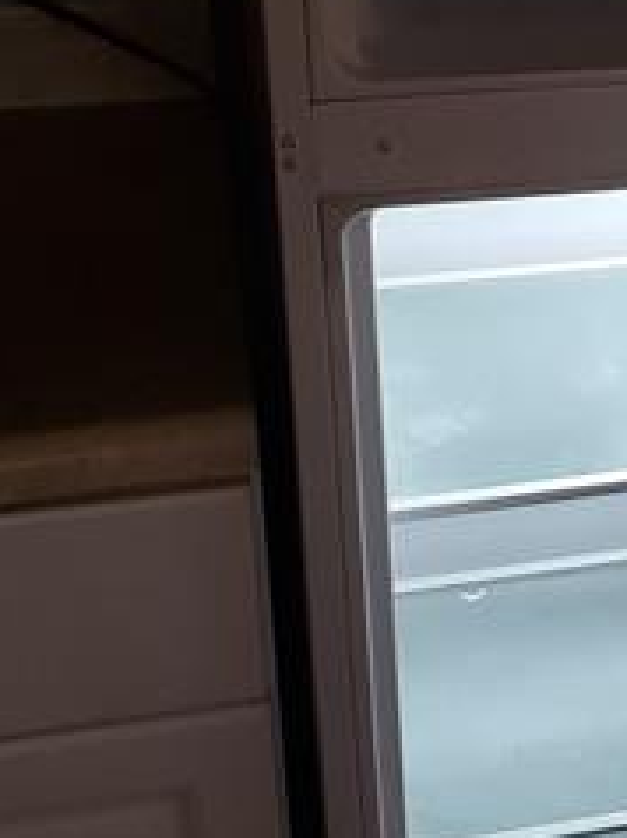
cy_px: 232
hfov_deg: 15.8
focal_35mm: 84
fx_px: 2032
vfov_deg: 23.1
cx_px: 1004
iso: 250
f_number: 2.4
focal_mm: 4.3
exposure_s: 1/60
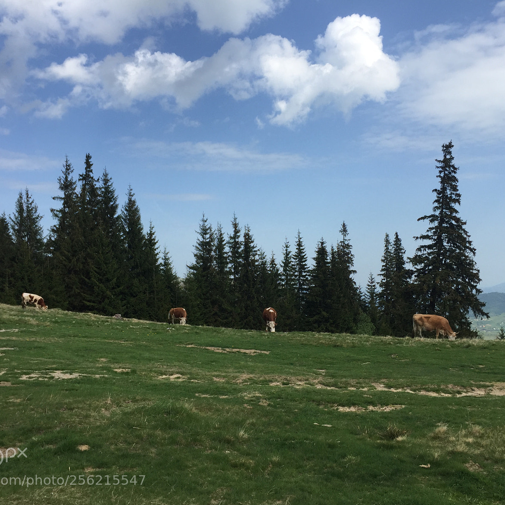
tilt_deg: +1.5
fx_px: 578
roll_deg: +0.3
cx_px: 265
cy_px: 256
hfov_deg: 47.2
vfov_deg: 47.2
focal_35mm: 35
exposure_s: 1/1647
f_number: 2.2
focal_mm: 4.15
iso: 32
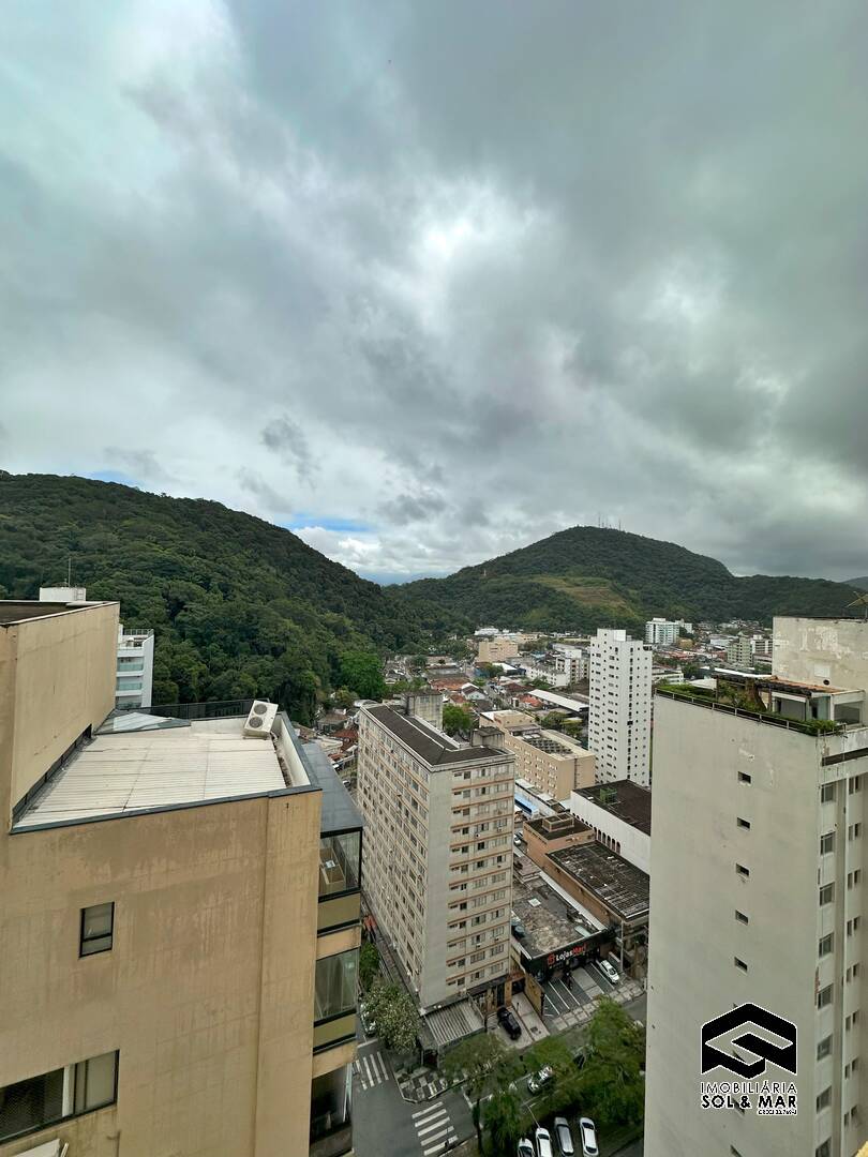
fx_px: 468
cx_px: 434
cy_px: 578
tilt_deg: +2.1
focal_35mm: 14
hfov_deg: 85.7
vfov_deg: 102.1
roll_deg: -2.8
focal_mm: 2.22
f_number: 2.2
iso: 50
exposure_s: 1/5556
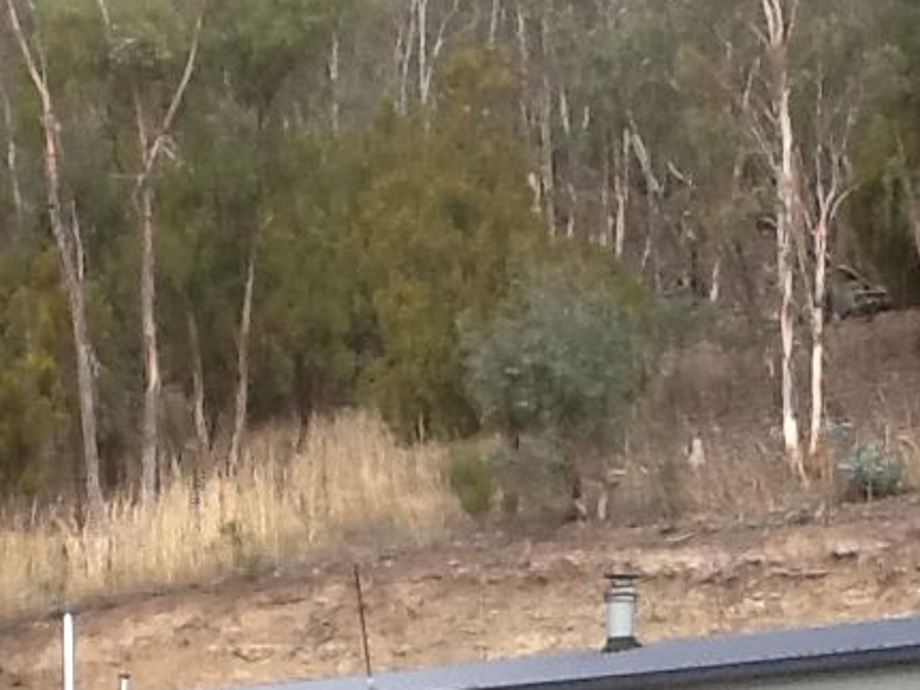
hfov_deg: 19.9
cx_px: 647
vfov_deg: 14.8
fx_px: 2604
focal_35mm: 98
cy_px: 699
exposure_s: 1/311
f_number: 2.4
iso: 40
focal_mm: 2.03
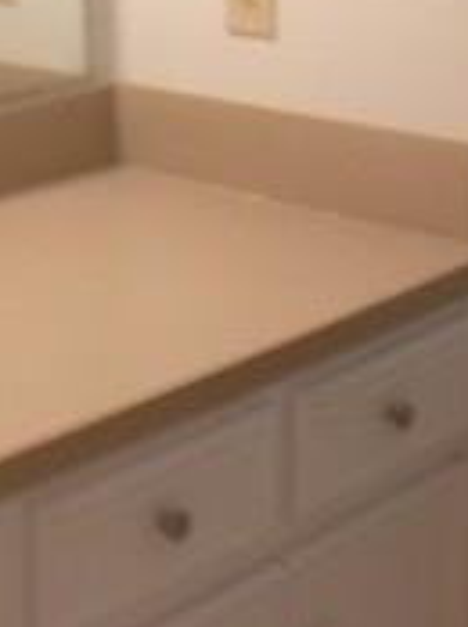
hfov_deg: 12.3
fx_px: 2114
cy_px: 137
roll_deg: +2.7
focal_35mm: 117
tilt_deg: -9.7
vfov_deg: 16.7
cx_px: -99
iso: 50
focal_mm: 4.12
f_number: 2.4
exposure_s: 1/20
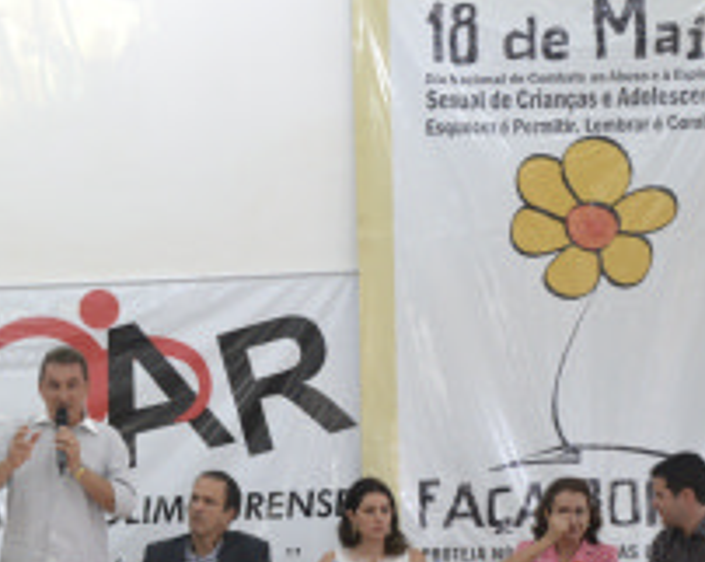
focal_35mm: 108
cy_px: 431
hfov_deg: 17.3
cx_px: -21
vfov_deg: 14.2
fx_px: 2254
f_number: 4.5
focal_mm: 31
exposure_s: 1/125
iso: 1600
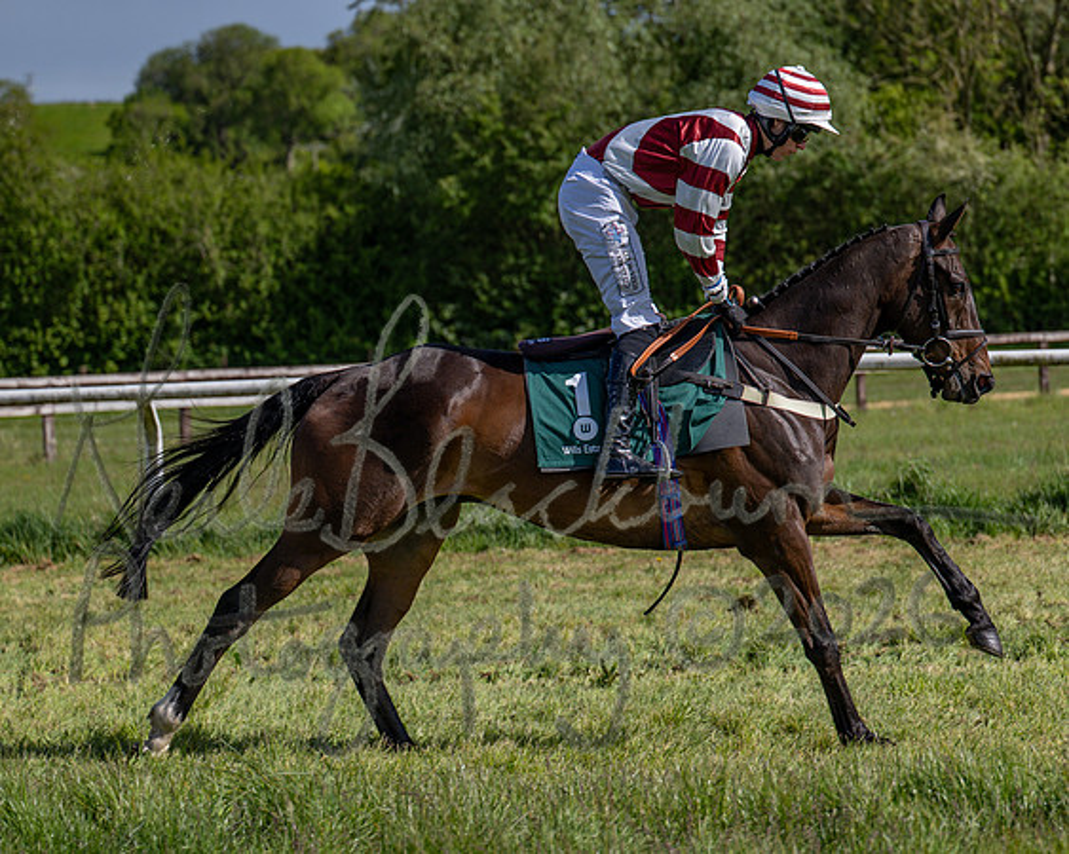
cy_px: 427
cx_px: 534
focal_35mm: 118
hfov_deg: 16.3
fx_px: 3742
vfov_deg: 13.0
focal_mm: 70
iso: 80
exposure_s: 1/2000
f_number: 2.8
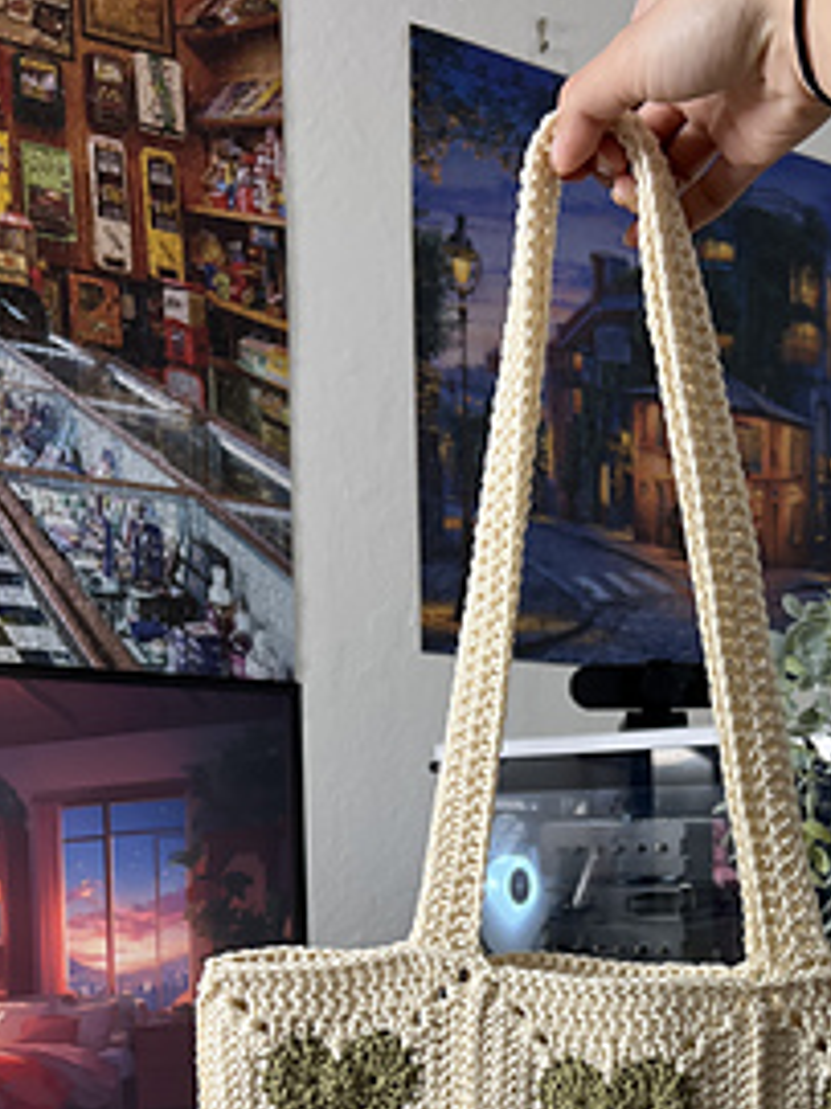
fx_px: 1538
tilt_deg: -4.9
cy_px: 978
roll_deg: +0.9
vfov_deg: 37.3
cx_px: 587
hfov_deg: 29.9
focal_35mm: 48
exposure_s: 1/120
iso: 125
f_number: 1.5
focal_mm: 5.7
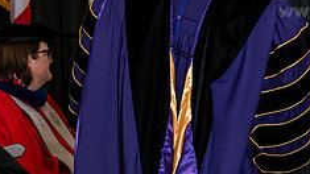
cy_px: 39
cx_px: 219
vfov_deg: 6.7
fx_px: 1487
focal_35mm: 181
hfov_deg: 11.9
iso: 1250
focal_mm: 70
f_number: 5
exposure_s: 1/200
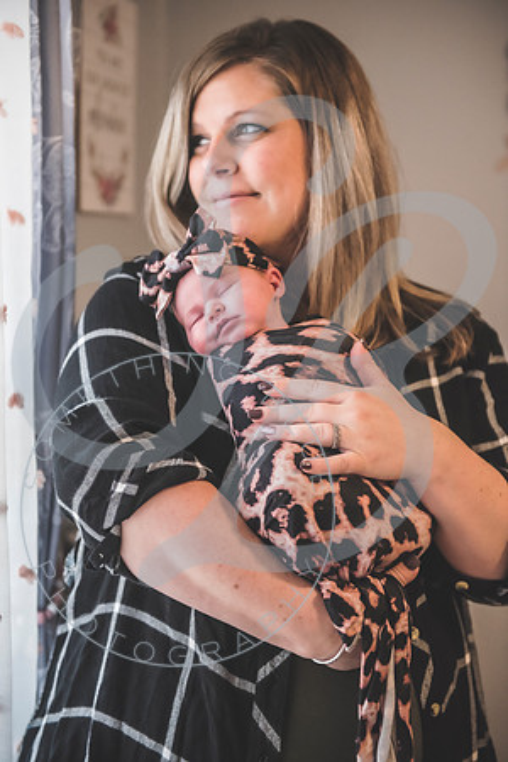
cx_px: 254
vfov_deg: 32.4
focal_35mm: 62
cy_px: 381
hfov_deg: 21.9
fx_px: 1312
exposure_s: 1/250
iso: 2500
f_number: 2.8
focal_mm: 62
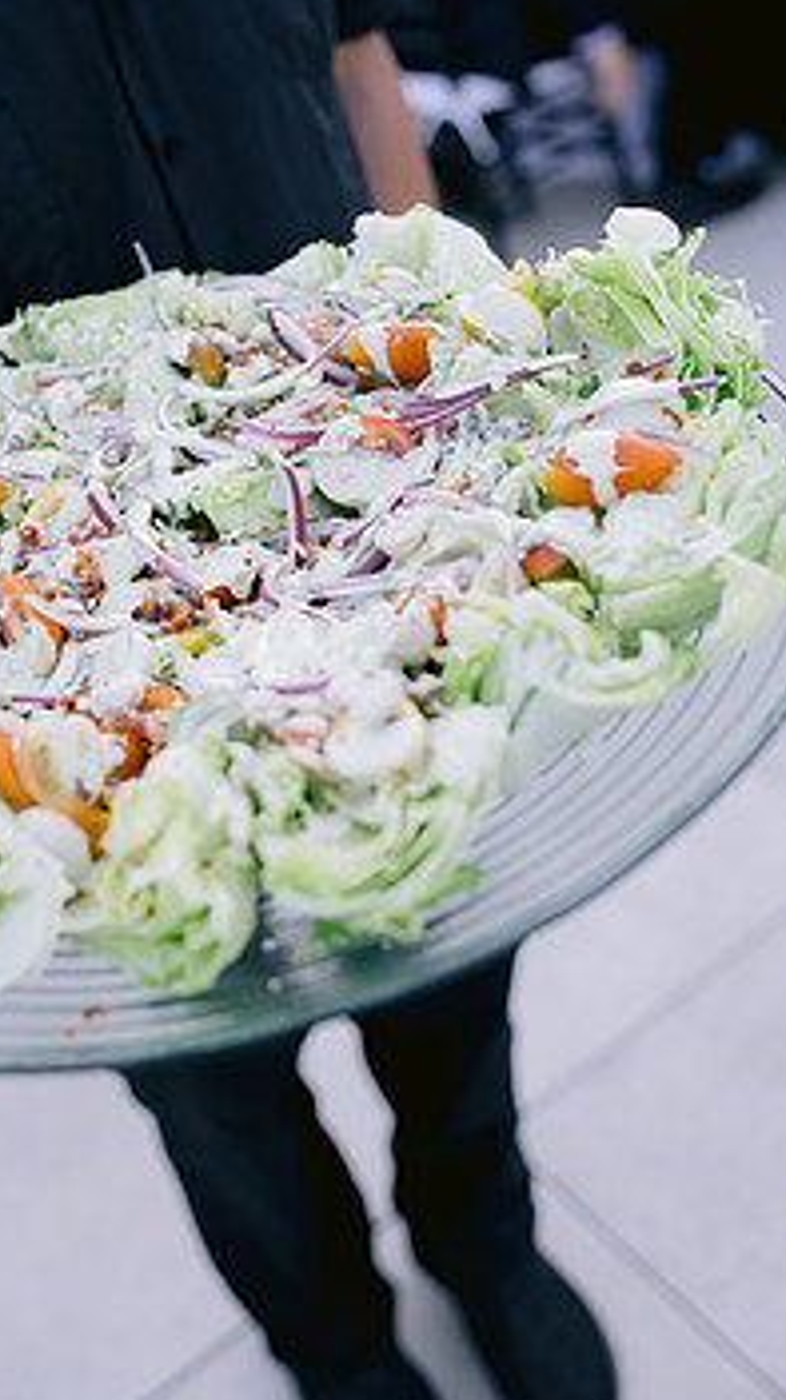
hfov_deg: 25.2
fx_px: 1744
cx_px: 231
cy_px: 542
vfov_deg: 43.5
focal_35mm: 47
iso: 200
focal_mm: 35
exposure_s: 1/250
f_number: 2.8
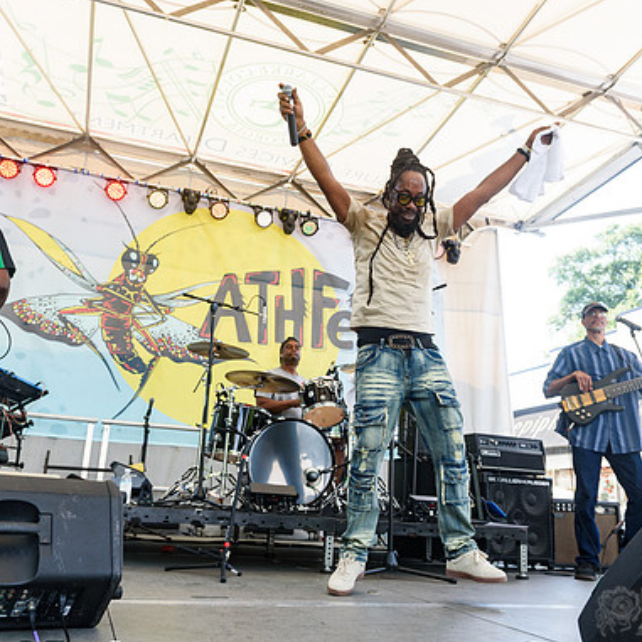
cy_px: 318
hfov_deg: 49.7
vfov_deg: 49.7
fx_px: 692
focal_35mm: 33
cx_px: 326
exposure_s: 1/400
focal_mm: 24
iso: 400
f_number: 7.1
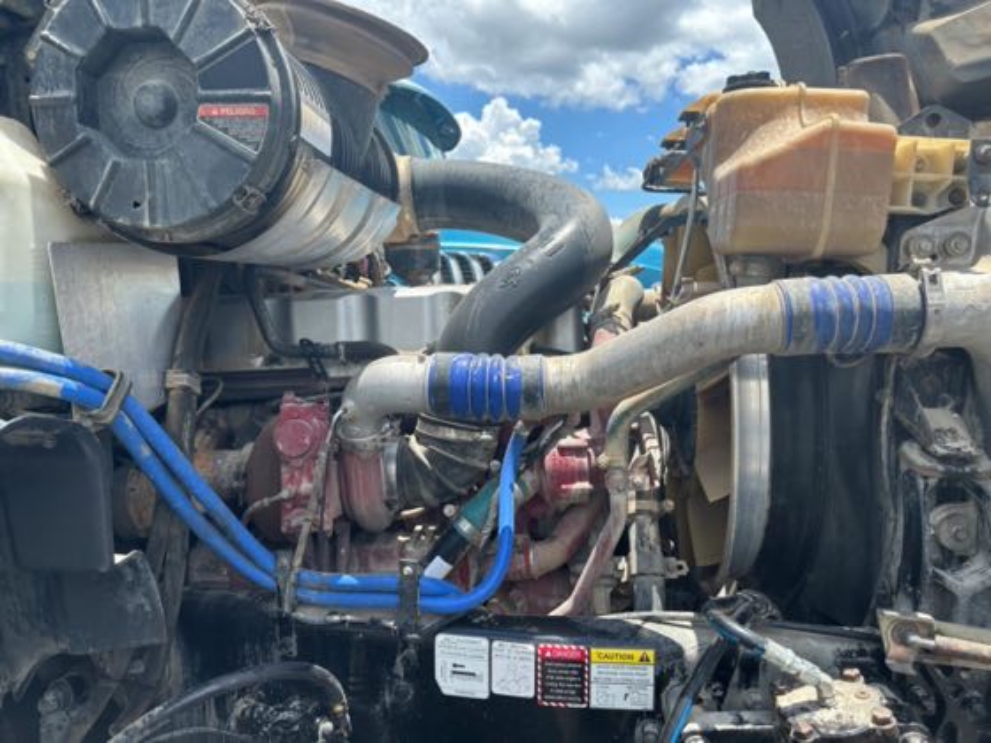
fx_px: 687
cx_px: 496
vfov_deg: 56.8
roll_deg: +0.2
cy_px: 372
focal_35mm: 24
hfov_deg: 71.6
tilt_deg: -7.2
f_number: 1.78
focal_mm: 6.86
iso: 80
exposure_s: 1/1845
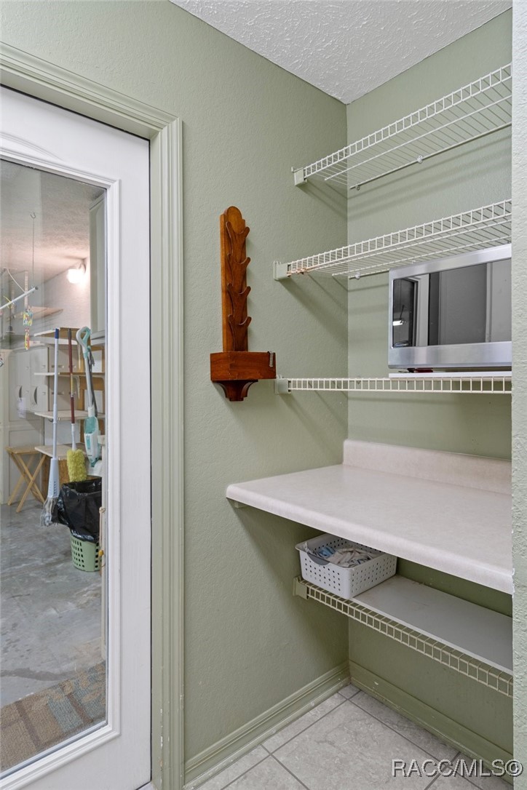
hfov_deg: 64.6
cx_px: 264
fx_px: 417
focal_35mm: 19
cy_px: 395
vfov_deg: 86.9
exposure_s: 1
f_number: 9
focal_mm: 19
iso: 320
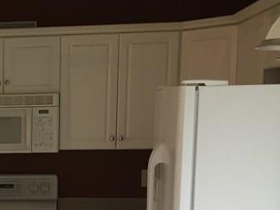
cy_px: 235
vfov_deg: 15.6
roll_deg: +0.8
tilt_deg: -8.4
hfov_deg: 19.8
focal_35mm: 92
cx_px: -71
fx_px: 744
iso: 64
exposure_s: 1/30
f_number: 2.2
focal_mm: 4.15
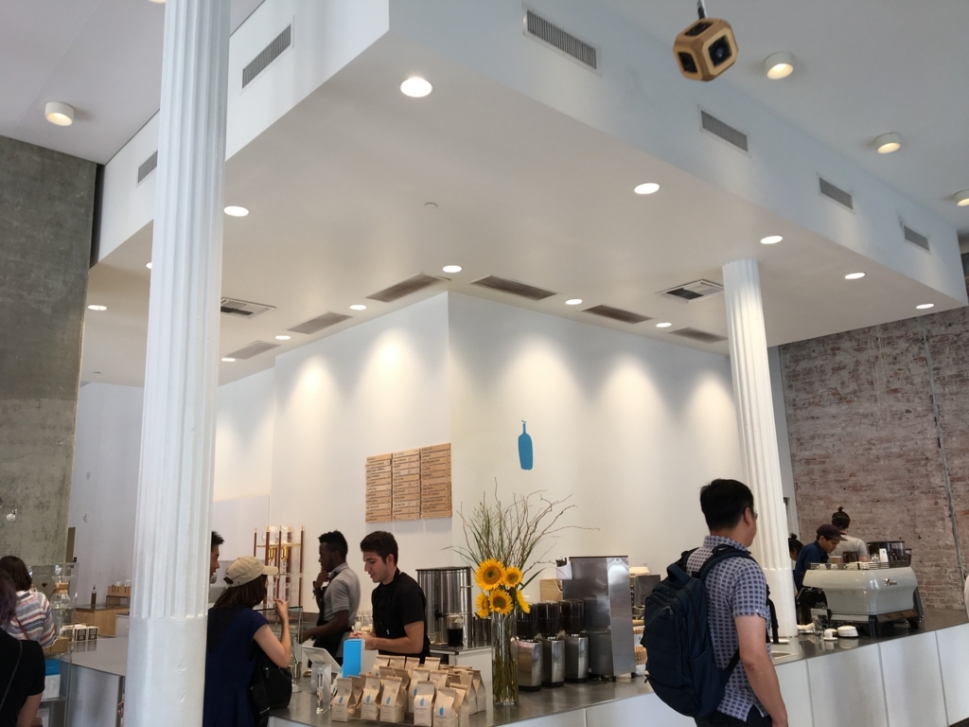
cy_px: 364
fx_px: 812
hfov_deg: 61.7
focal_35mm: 29
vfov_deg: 48.2
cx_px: 484
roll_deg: +1.7
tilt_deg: +12.3
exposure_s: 1/60
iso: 25
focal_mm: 4.15
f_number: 2.2
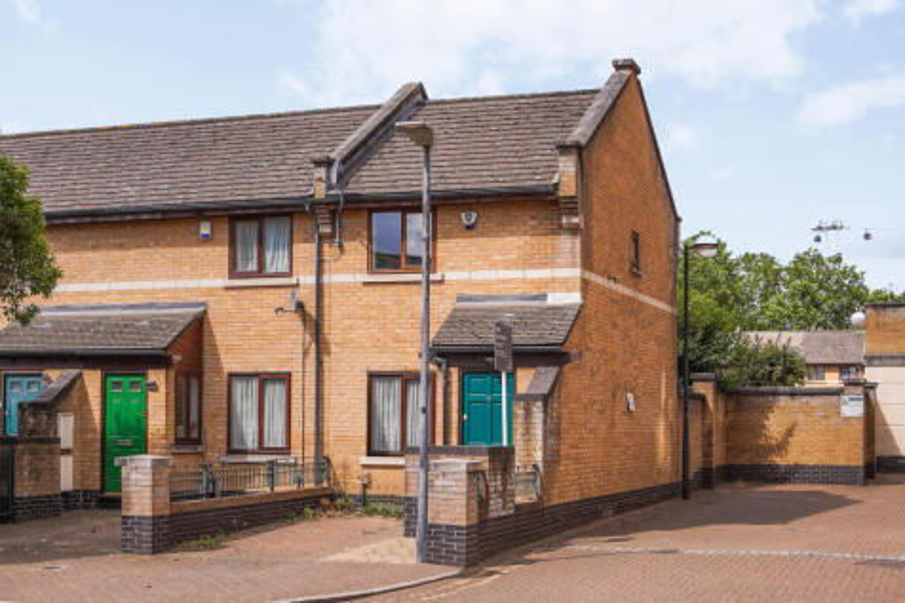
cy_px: 302
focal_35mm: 52
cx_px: 452
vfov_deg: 26.0
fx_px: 1307
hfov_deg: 38.2
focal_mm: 35
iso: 160
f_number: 8
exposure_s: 1/800
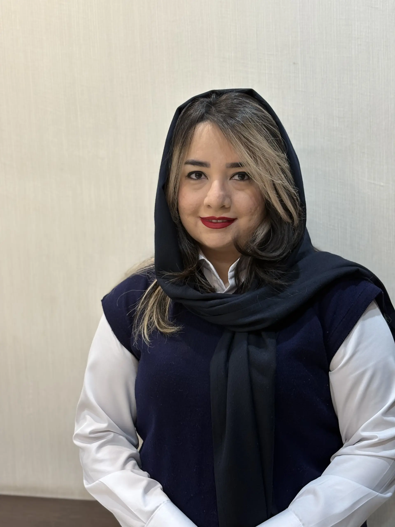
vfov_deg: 36.8
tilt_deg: -6.5
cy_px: 264
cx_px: 198
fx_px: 791
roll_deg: +2.3
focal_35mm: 52
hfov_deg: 28.0
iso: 100
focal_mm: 5.96
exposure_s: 1/33
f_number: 1.6
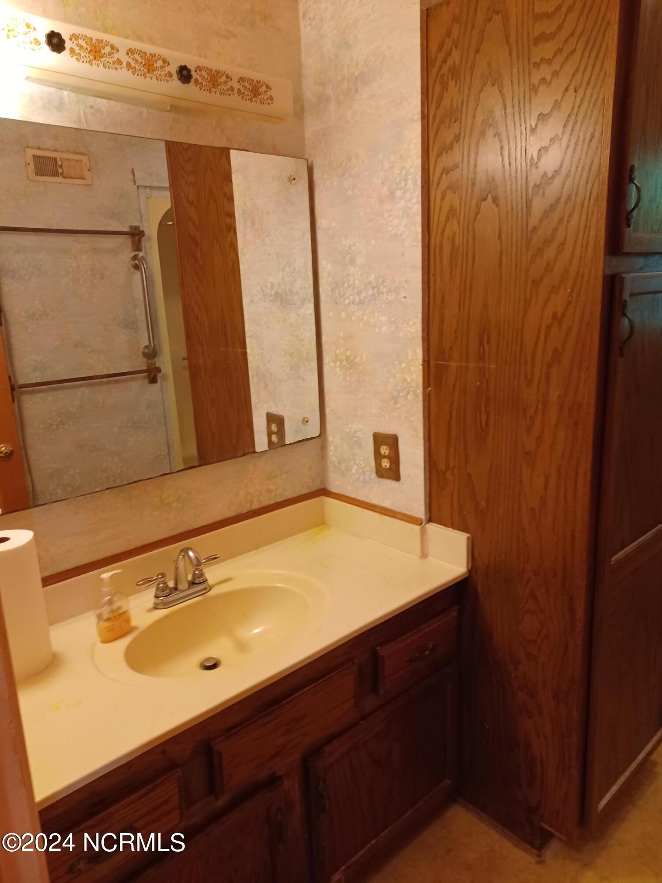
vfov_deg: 69.4
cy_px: 442
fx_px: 637
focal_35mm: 25
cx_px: 331
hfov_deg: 54.9
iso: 500
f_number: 1.8
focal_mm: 4.6
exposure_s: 1/25
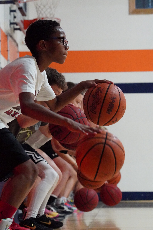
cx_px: 76
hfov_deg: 10.8
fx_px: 813
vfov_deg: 16.1
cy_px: 115
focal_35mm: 128
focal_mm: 85
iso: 16000
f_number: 5.6
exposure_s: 1/500
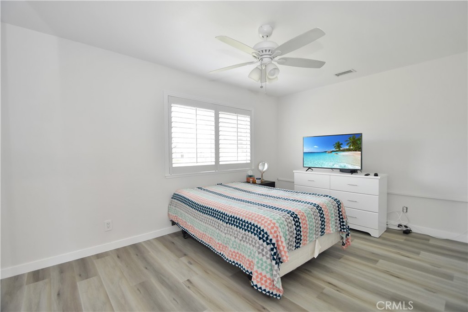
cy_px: 156
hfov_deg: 100.4
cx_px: 234
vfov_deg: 77.3
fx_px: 195
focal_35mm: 15
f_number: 4
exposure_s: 1/60
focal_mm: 10
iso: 450
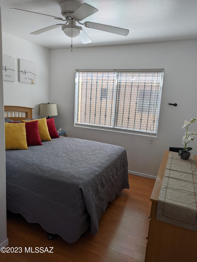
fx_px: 182
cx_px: 98
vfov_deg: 71.5
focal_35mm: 24
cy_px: 131
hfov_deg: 56.9
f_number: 1.85
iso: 41
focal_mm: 6.81
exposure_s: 1/190
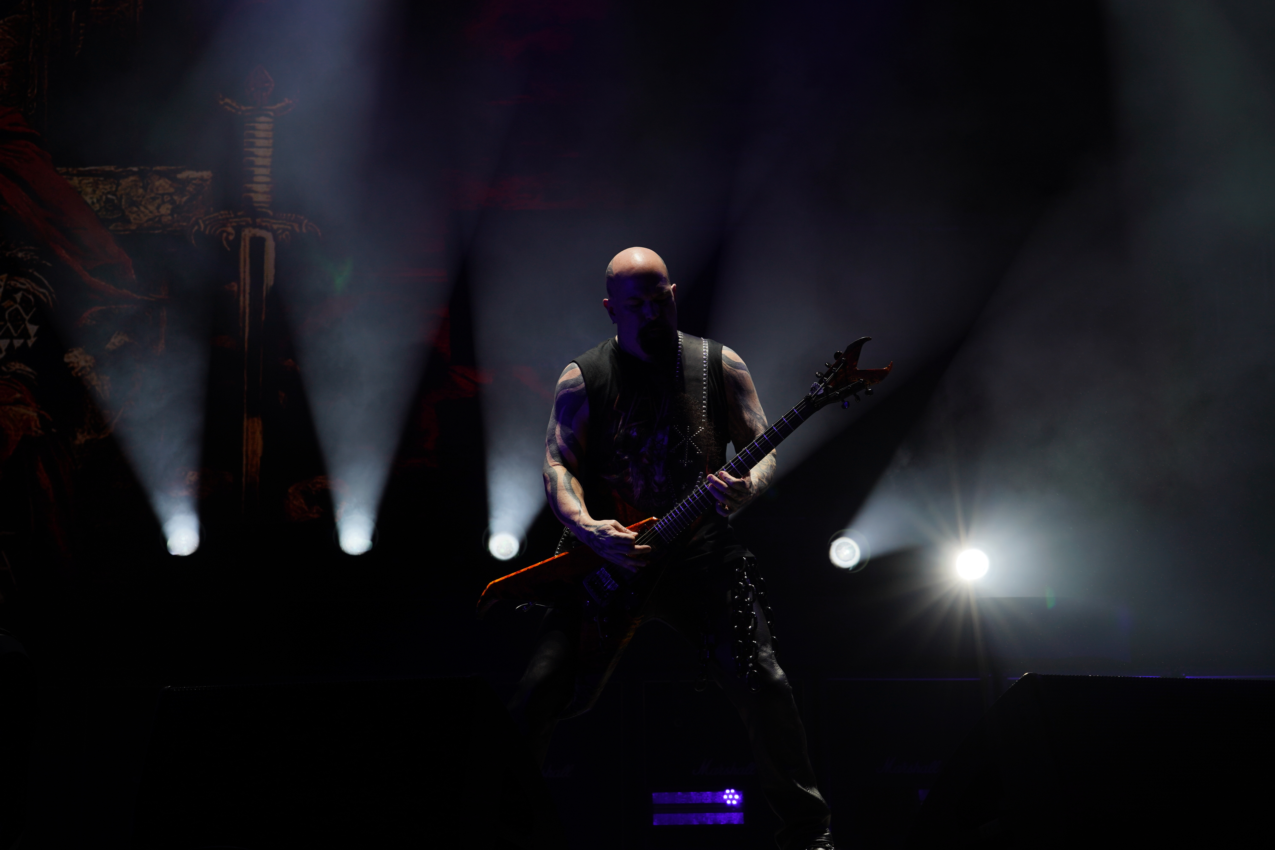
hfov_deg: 33.9
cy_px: 425
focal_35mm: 59
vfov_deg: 23.0
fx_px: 2089
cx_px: 638
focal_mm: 59
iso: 100
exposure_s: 1/400
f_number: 8
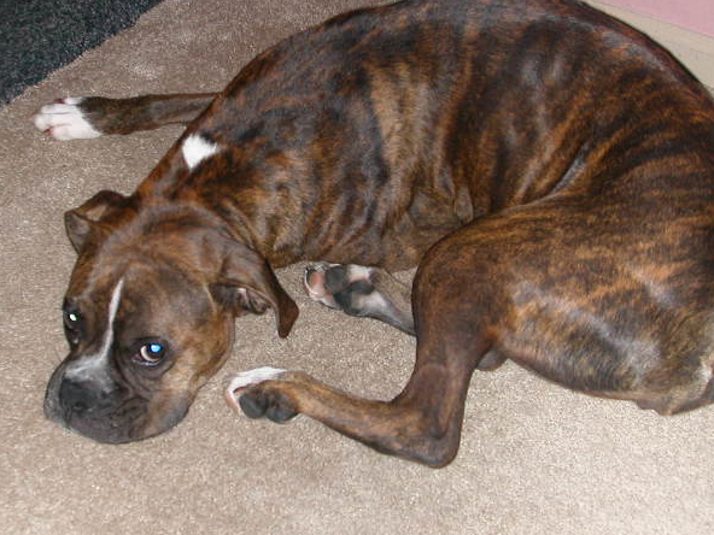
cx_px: 343
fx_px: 1093
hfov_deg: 36.2
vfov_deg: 27.5
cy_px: 274
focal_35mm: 53
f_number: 3.2
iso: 100
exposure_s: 1/59.9
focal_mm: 7.5
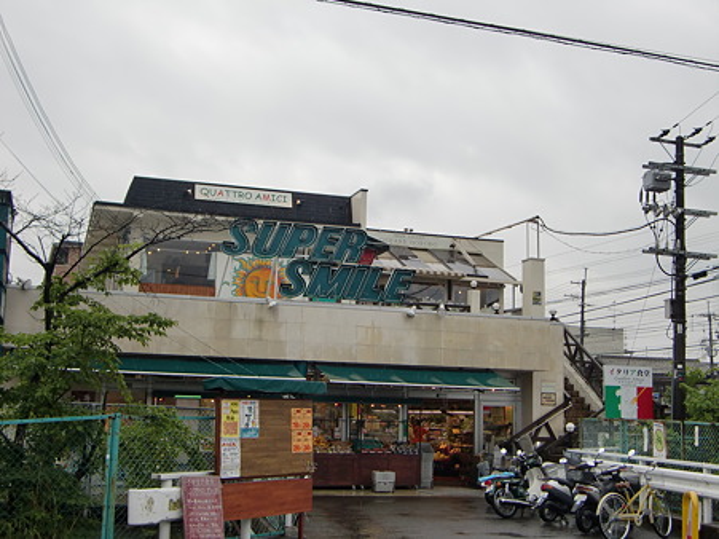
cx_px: 360
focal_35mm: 46
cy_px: 270
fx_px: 955
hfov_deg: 41.2
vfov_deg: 31.5
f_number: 3.3
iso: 64
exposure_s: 1/320
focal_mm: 8.2
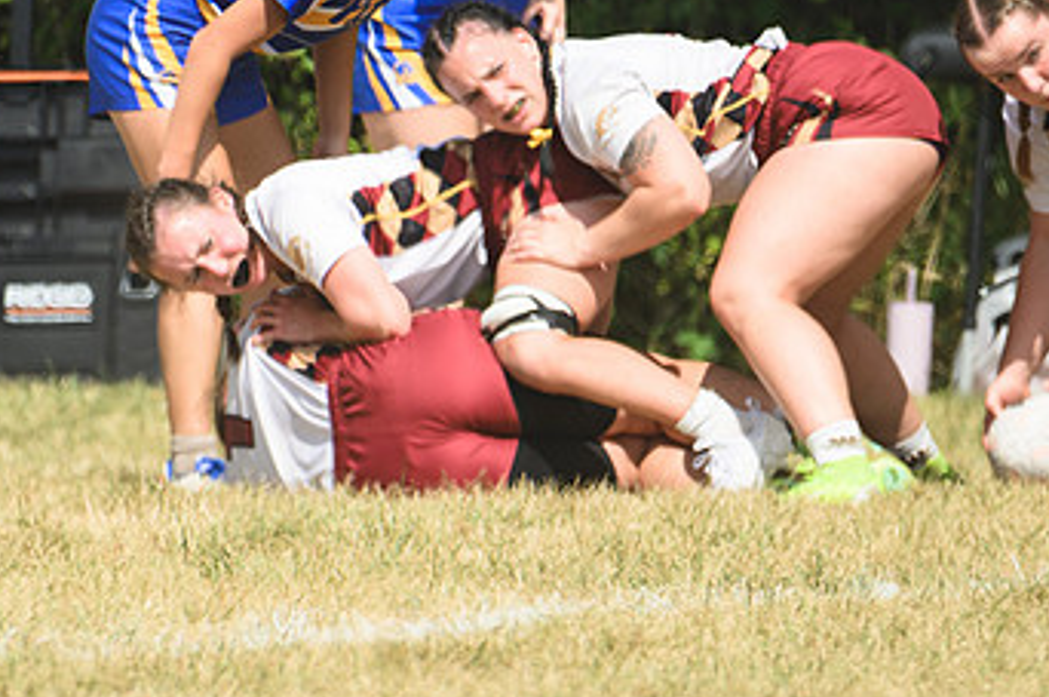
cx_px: 377
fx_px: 44461
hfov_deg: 1.4
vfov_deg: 0.9
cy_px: 154
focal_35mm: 1528
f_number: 6.3
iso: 220
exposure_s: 1/1000
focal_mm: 600
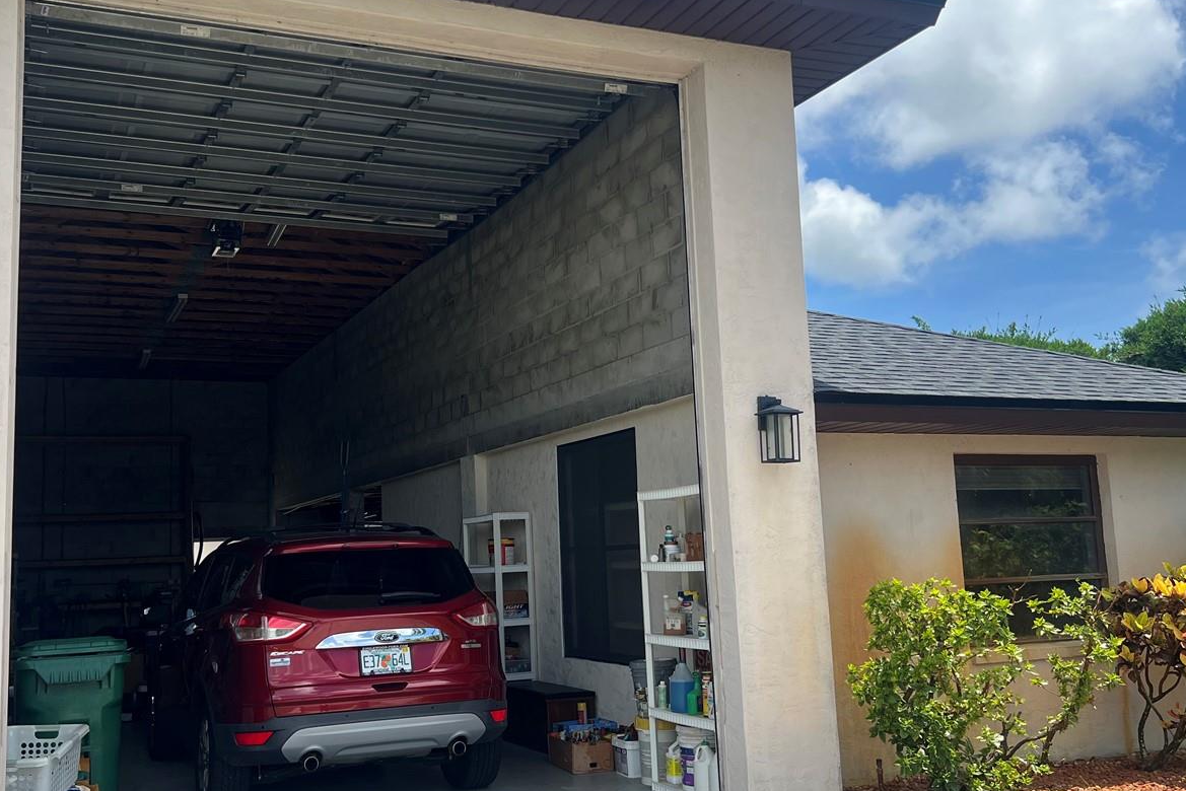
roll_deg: +2.2
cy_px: 387
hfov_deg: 51.8
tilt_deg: +6.2
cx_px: 529
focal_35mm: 37
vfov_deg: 36.0
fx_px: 1219
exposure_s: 1/2915
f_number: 1.5
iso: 50
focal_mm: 5.7
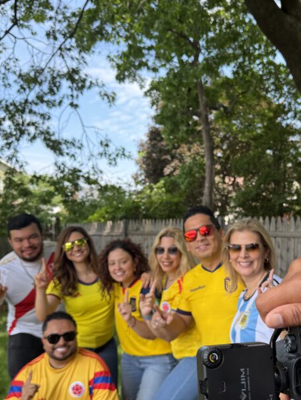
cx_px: 211
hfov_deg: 35.5
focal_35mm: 40
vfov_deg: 46.5
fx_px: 463
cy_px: 241
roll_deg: +1.0
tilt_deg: +0.7
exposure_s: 1/649
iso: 100
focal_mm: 6.76
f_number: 1.78
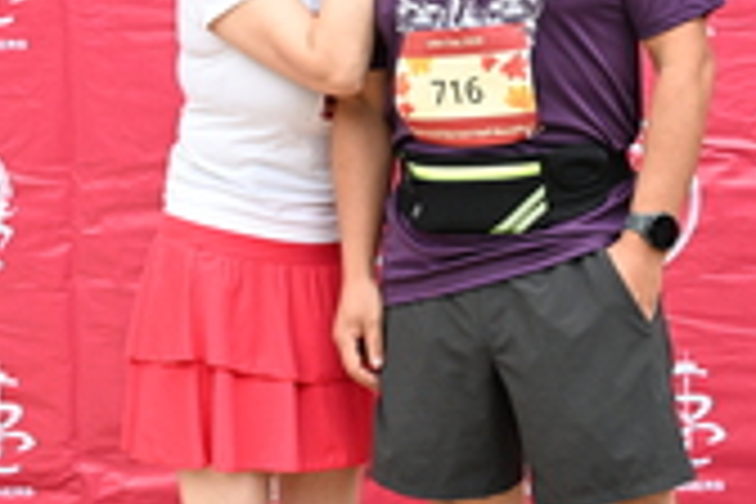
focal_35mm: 100
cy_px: -34
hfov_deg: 20.5
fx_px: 2092
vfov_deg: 13.5
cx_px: 315
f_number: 4
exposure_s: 1/320
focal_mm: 30.5
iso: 2000
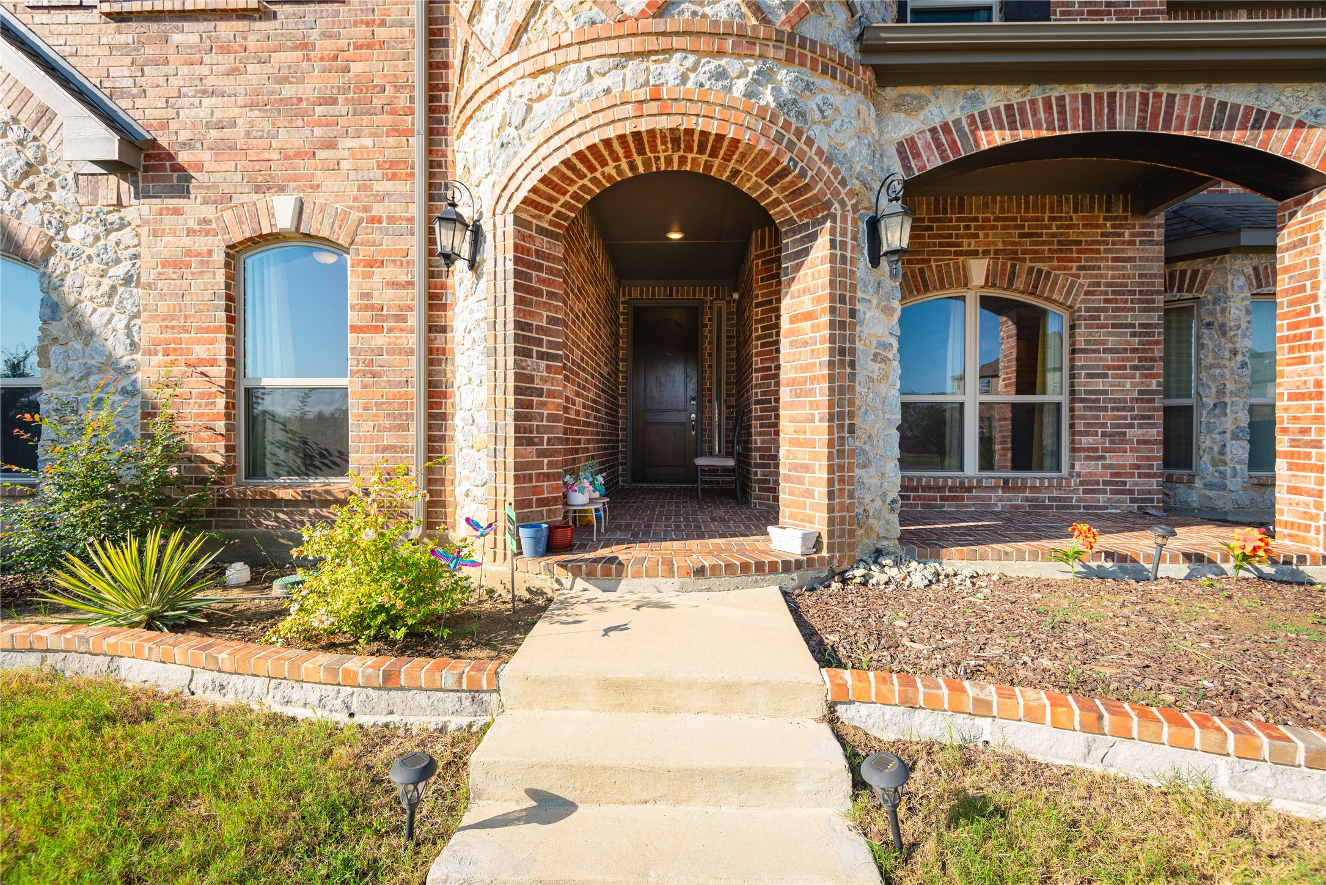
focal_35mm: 16
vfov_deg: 73.8
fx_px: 589
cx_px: 663
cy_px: 442
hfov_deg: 96.7
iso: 100
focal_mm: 16
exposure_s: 1/200
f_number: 7.1
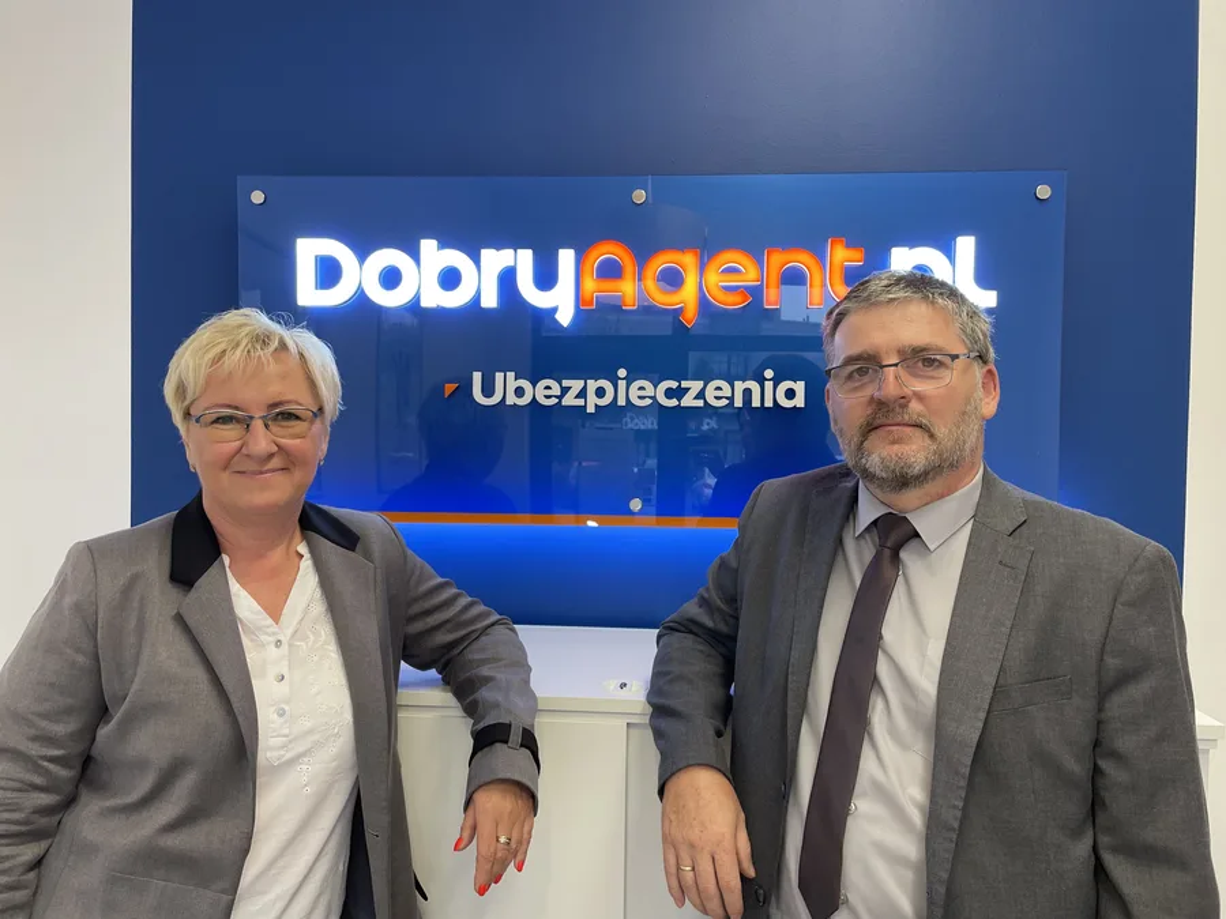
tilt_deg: -2.8
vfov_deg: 53.1
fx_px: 921
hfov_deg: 67.3
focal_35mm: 26
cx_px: 613
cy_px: 460
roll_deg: -1.0
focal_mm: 4.2
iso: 125
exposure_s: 1/100
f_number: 1.6
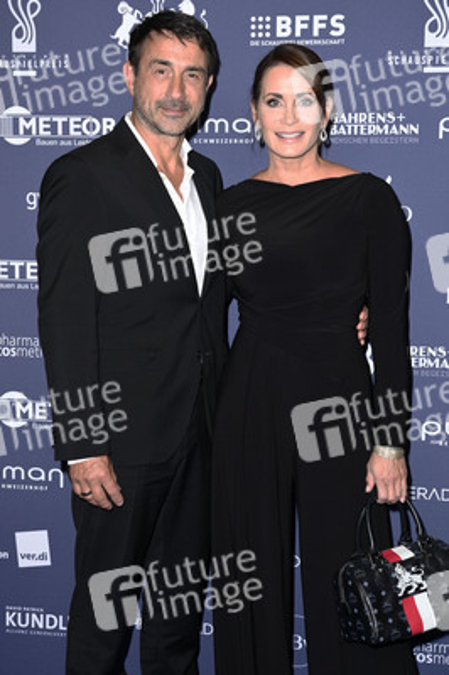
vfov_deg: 32.4
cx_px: 224
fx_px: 1162
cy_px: 338
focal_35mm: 62
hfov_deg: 21.9
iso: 640
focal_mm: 62
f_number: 5.6
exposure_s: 1/250
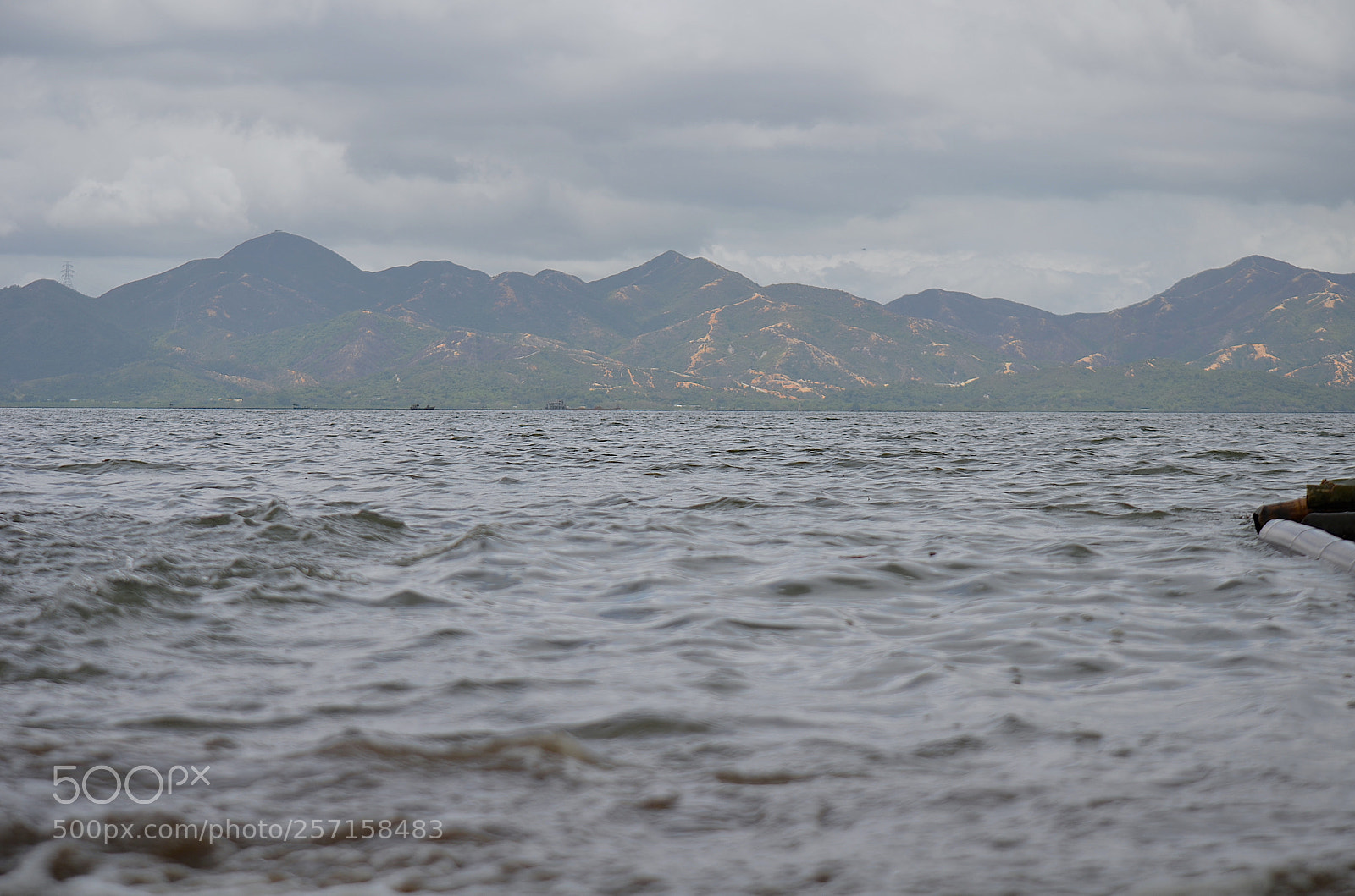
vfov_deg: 16.5
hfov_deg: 24.7
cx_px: 678
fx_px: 3098
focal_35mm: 82
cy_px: 448
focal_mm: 55
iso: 100
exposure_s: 1/750
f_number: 5.6
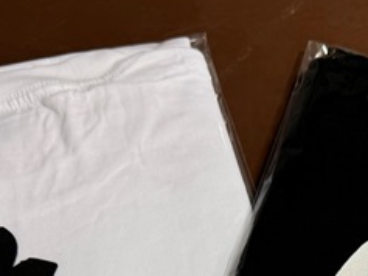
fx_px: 776
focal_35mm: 73
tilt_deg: -64.2
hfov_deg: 26.3
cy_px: 397
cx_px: 279
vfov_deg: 18.2
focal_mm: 6.76
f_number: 1.78
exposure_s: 1/100
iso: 100
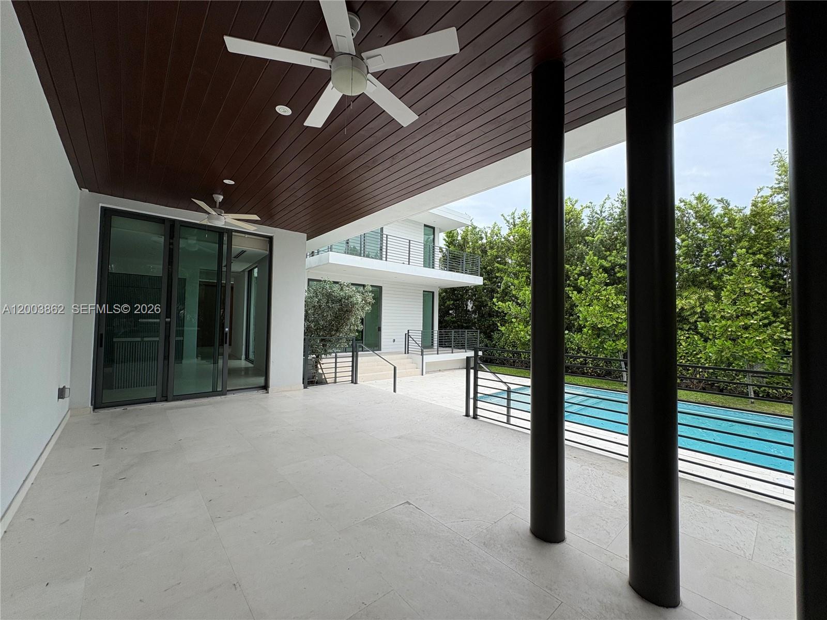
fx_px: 334
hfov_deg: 102.1
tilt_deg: +2.4
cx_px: 414
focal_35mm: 14
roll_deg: -1.0
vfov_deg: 85.7
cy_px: 310
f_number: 2.2
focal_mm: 2.22
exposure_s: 1/537
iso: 40
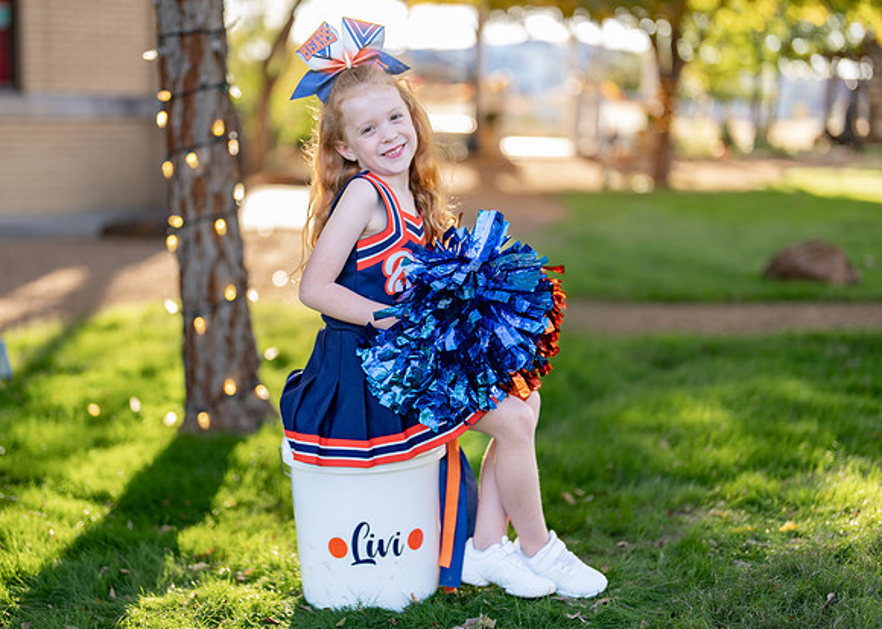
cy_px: 313
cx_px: 372
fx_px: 1427
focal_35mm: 57
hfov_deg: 34.3
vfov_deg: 24.9
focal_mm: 50
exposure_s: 1/640
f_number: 1.2
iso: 100
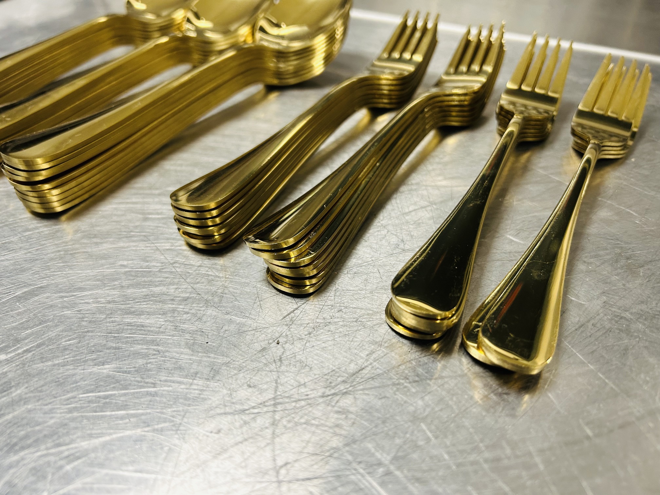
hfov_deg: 67.3
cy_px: 248
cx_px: 330
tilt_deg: -38.7
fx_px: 496
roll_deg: +0.0
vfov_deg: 53.1
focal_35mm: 26
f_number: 1.5
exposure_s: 1/81
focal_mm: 5.7
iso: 125
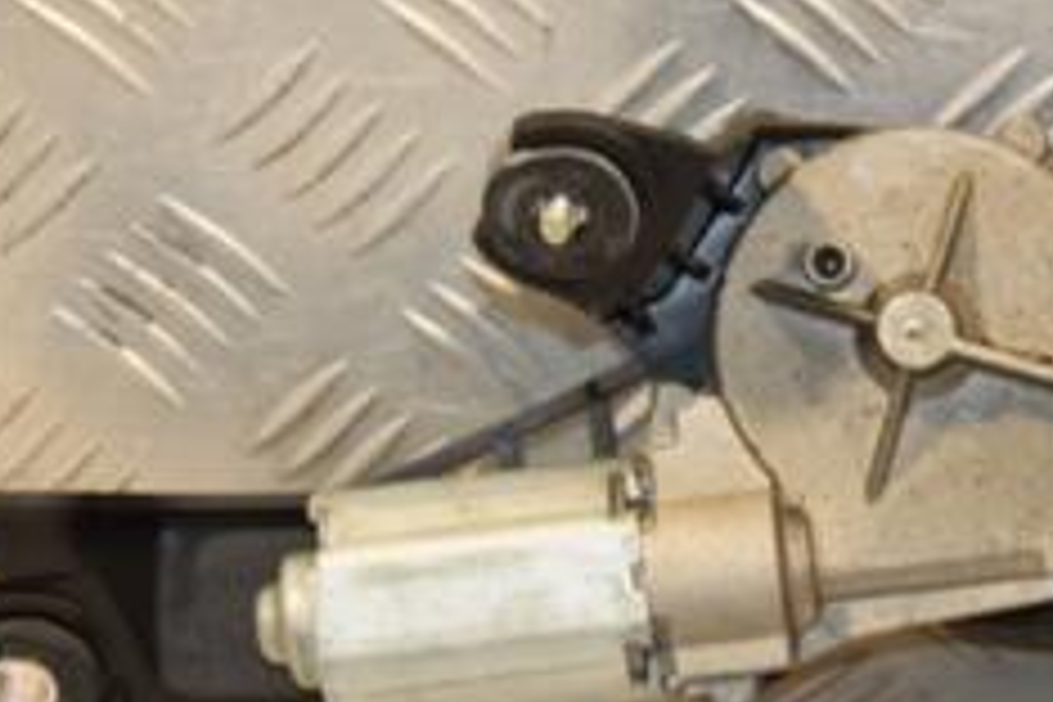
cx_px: 999
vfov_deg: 6.9
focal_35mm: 200
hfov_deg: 10.2
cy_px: 387
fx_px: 5850
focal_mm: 52
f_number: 6.3
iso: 800
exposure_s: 1/200
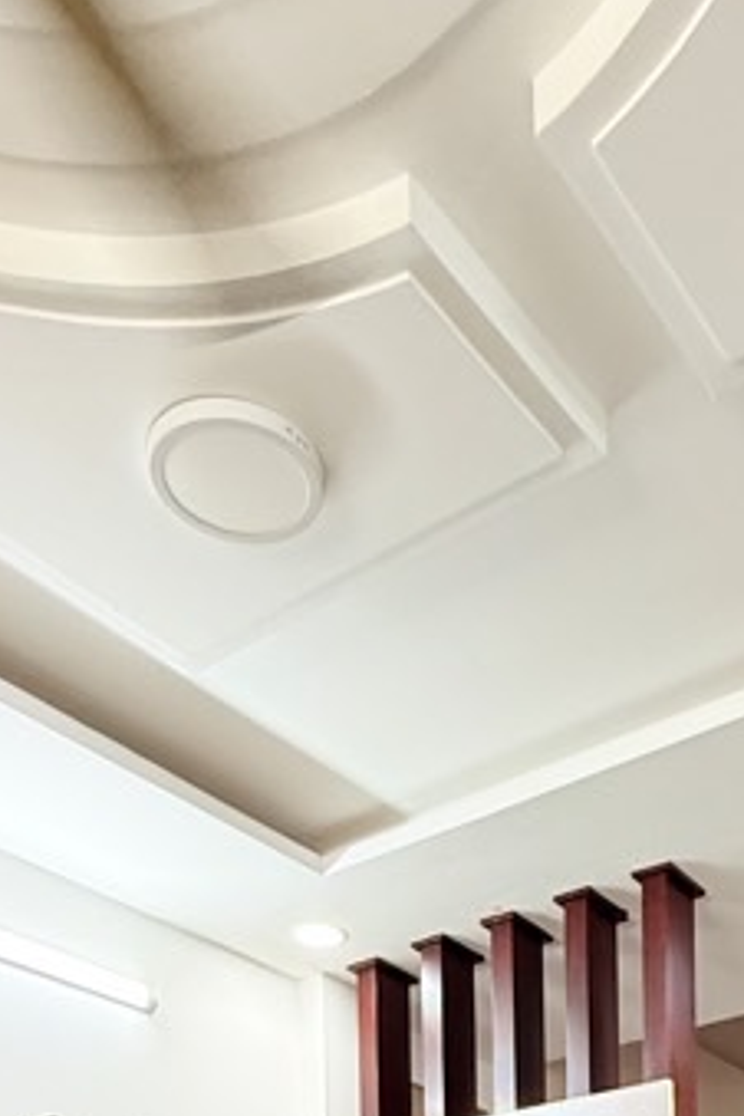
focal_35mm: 44
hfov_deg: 30.0
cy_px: 1560
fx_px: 1364
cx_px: 566
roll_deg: +1.2
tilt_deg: -0.5
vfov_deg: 30.8
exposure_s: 1/50
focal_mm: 2.22
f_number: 2.2
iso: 320
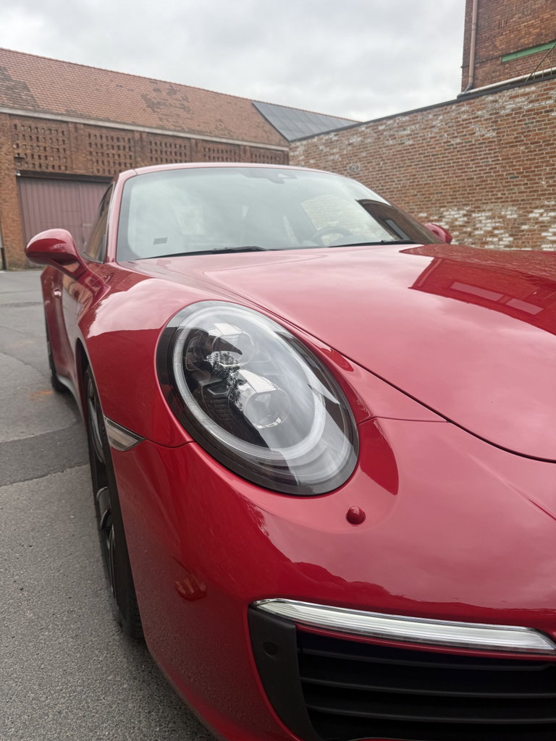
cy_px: 370
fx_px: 514
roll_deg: +0.2
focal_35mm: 24
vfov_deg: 71.6
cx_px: 278
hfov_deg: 56.8
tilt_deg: -12.8
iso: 80
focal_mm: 6.76
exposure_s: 1/909
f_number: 1.78
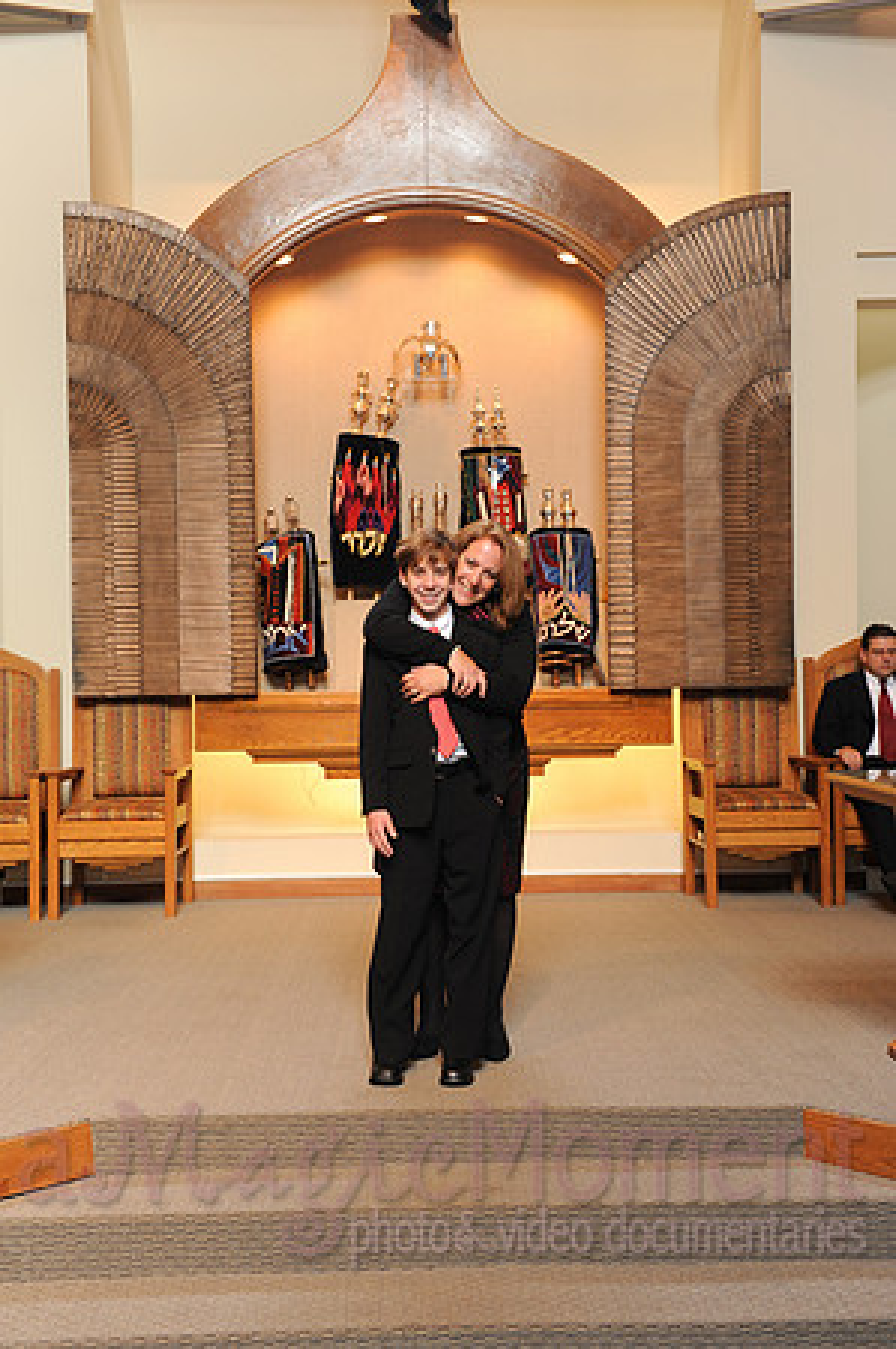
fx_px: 1684
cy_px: 674
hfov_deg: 29.8
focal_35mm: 45
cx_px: 448
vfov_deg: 43.6
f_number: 5
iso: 500
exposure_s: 1/50
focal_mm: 45
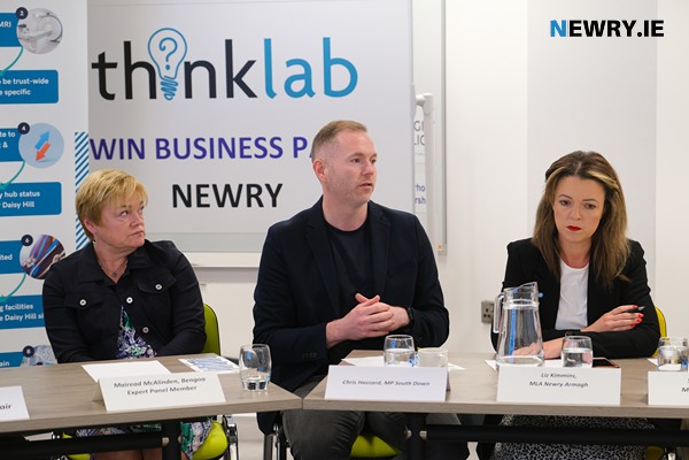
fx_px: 1971
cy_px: 230
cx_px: 344
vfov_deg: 13.3
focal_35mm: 103
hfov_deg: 19.8
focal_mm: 68.7
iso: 800
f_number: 3.2
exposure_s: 1/60
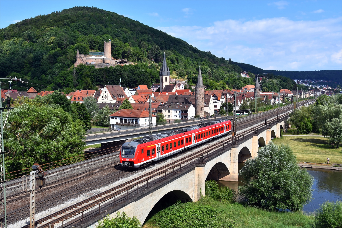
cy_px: 114
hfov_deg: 48.5
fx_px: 380
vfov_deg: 33.4
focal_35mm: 40
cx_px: 171
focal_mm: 27
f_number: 6.3
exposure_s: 1/1600
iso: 400
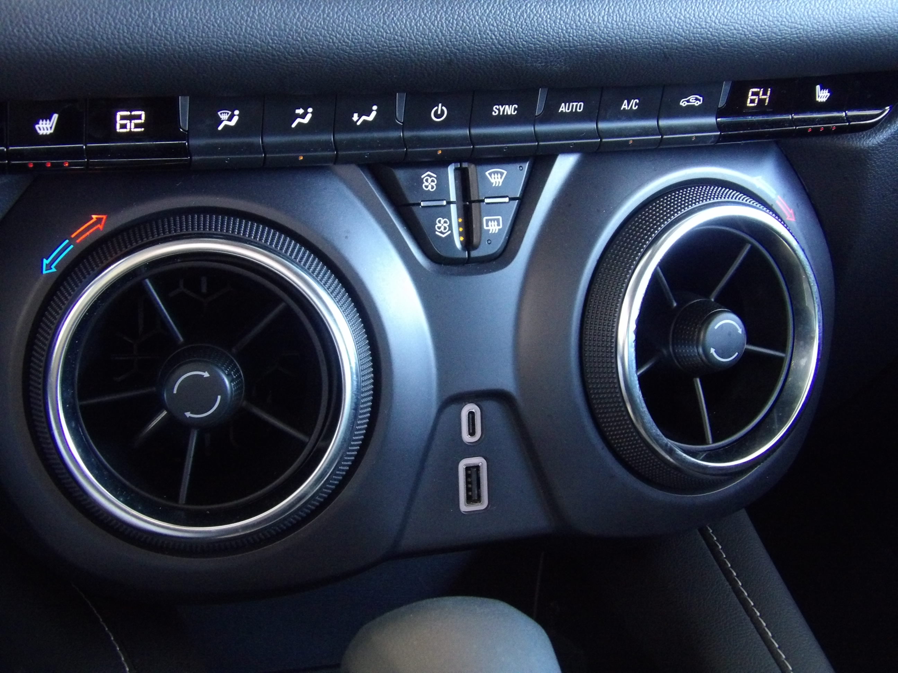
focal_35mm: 62
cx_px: 449
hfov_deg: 31.2
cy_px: 336
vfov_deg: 23.7
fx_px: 1608
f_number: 4
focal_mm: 11.1
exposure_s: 1/10
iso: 800
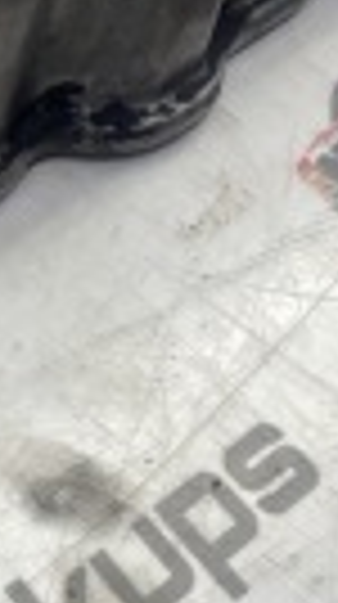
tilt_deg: -50.8
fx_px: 1695
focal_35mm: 106
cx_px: -532
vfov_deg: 20.2
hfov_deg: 9.7
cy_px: 277
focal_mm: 4.25
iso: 32
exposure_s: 1/100
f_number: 1.8
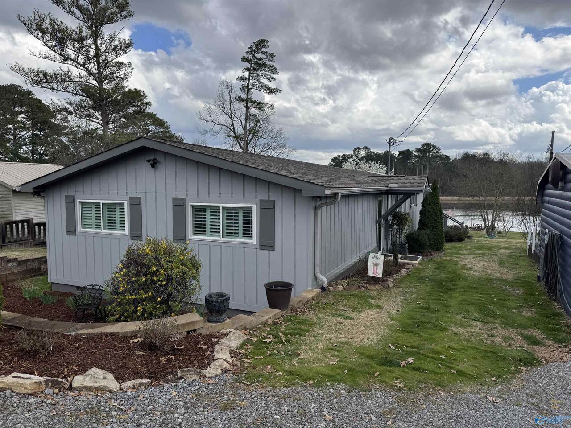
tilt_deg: -4.2
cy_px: 214
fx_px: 396
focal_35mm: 24
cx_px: 286
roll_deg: -0.4
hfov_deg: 71.6
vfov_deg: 56.8
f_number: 1.78
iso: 80
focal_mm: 6.76
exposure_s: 1/3597
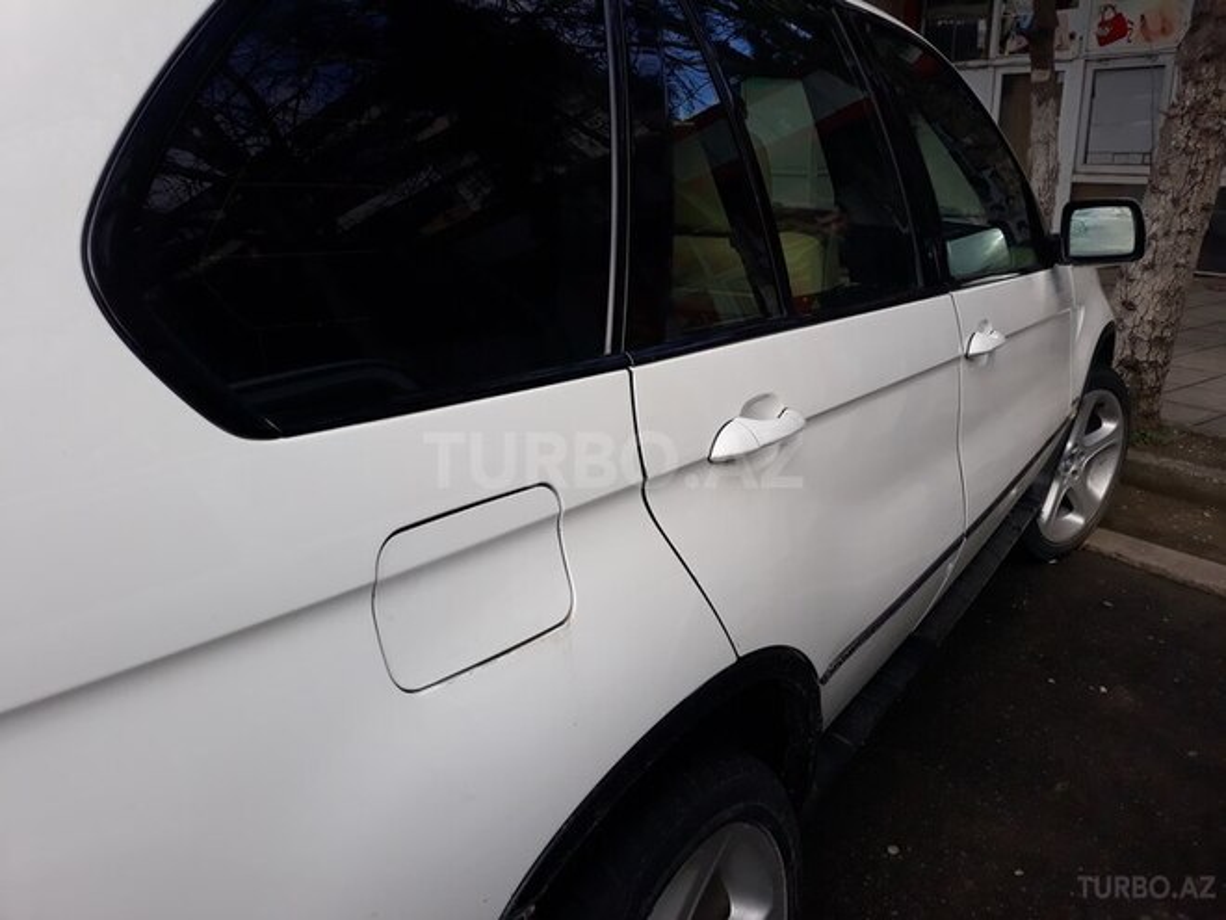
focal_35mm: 27
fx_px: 956
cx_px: 613
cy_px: 460
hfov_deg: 65.3
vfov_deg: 51.4
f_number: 1.7
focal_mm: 3.71
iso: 40
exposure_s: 1/852
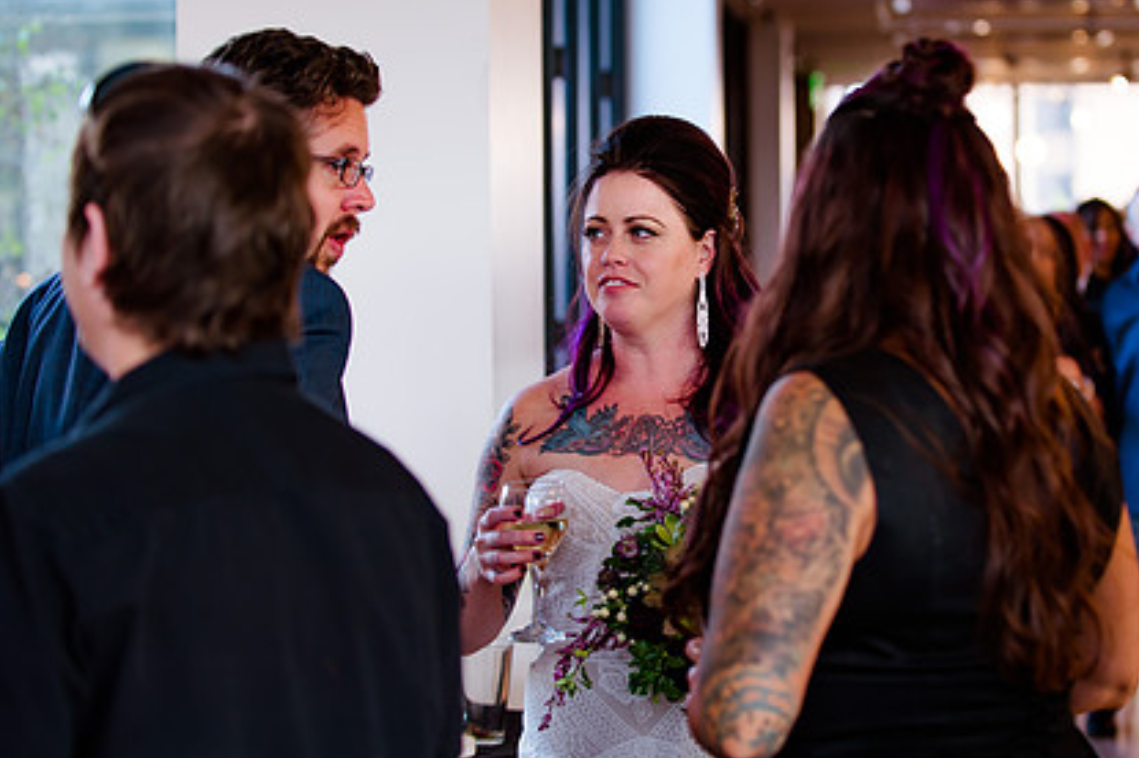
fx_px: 3225
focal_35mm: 102
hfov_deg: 20.0
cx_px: 727
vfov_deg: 13.4
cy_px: 341
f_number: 2.8
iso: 800
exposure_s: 1/125
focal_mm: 70
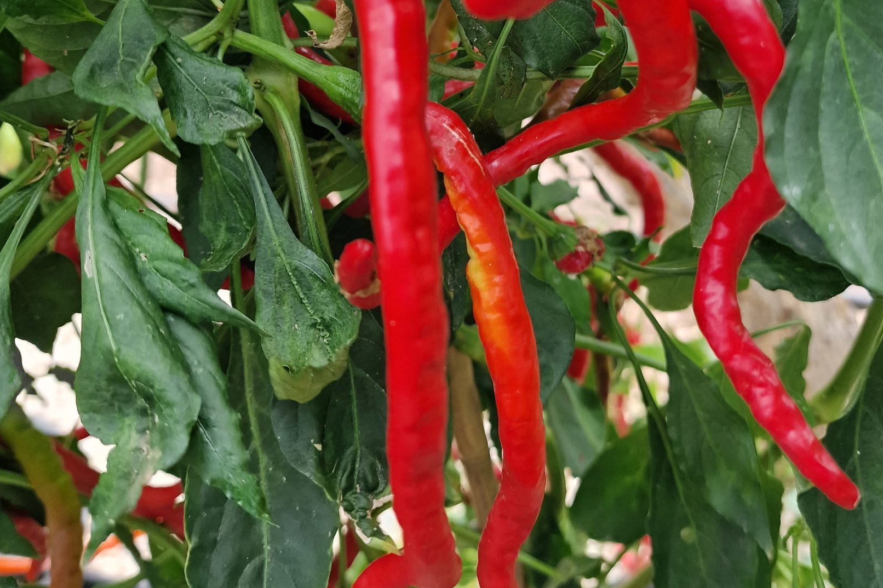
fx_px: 932
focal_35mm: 38
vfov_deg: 34.1
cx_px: 511
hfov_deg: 50.5
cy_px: 126
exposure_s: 1/180
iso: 50
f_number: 1.8
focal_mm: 6.4
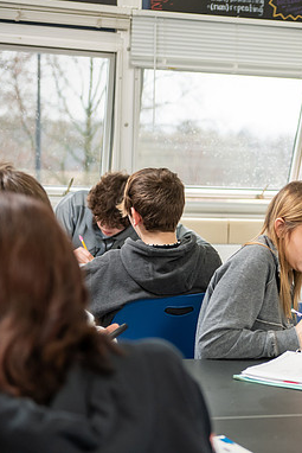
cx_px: 317
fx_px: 1106
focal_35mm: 88
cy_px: 225
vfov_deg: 23.1
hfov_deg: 15.2
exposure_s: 1/200
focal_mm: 58
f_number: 3.2
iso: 1000
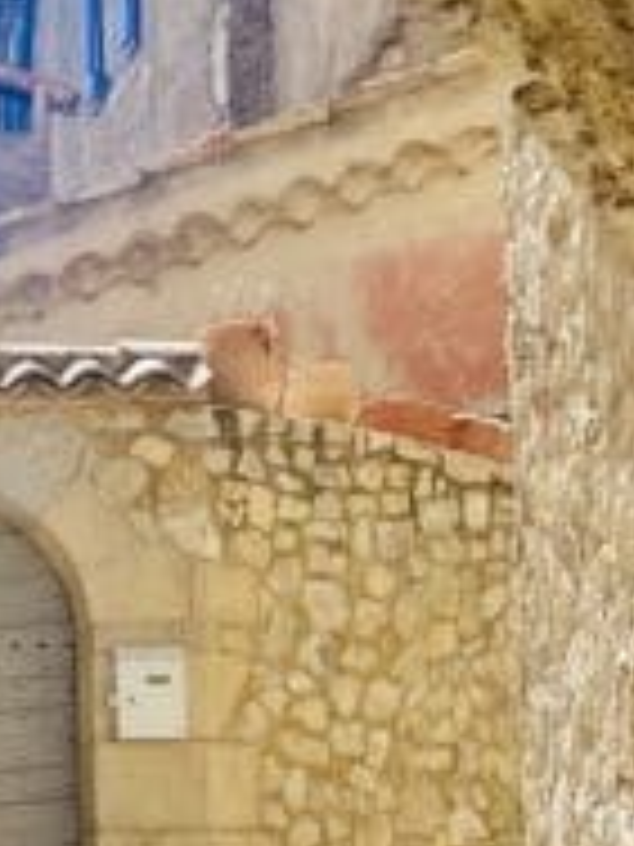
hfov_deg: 10.1
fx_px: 3370
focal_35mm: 138
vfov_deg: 14.1
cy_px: 832
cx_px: -553
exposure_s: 1/2222
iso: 50
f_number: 1.6
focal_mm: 5.1
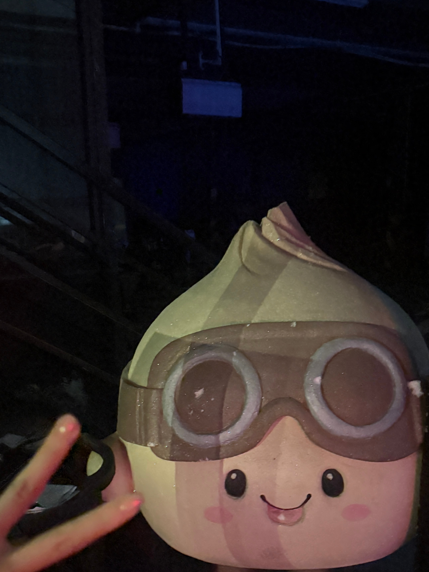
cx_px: 194
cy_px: 448
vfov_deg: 44.8
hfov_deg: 35.9
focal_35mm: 40
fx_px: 661
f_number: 1.78
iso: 12500
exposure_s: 1/15
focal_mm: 6.76
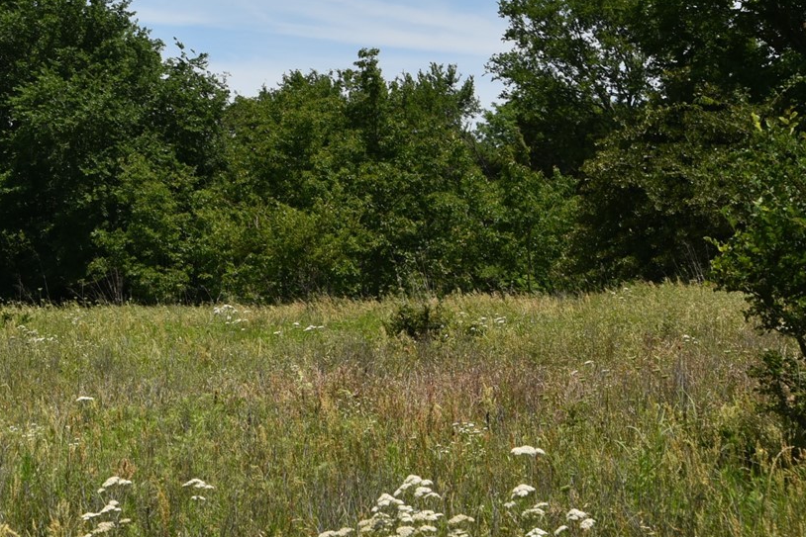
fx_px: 2687
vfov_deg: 11.4
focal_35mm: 120
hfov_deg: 16.4
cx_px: -151
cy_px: 76
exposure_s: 1/500
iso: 320
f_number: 11
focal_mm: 48
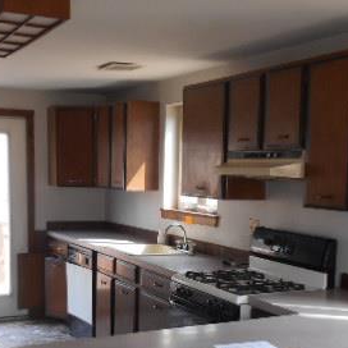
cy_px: 265
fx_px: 614
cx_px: 188
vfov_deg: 31.0
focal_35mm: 54
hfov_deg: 31.6
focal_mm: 4.7
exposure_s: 1/30
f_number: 3.4
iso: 140
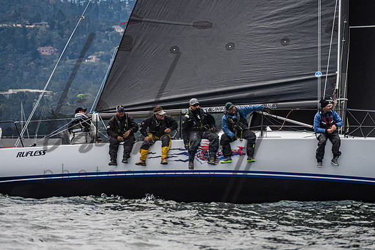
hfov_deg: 4.8
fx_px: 4505
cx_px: 184
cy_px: 119
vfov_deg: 3.2
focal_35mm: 432
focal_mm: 320
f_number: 8
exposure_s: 1/1600
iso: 500
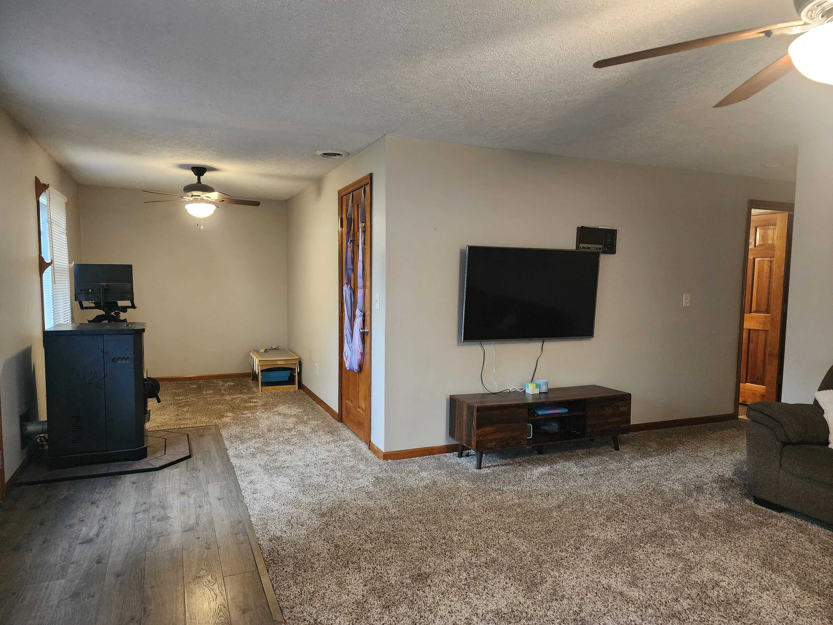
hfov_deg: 73.9
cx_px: 416
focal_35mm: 23
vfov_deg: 58.9
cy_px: 312
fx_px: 553
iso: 640
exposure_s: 1/40
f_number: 1.8
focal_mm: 6.4
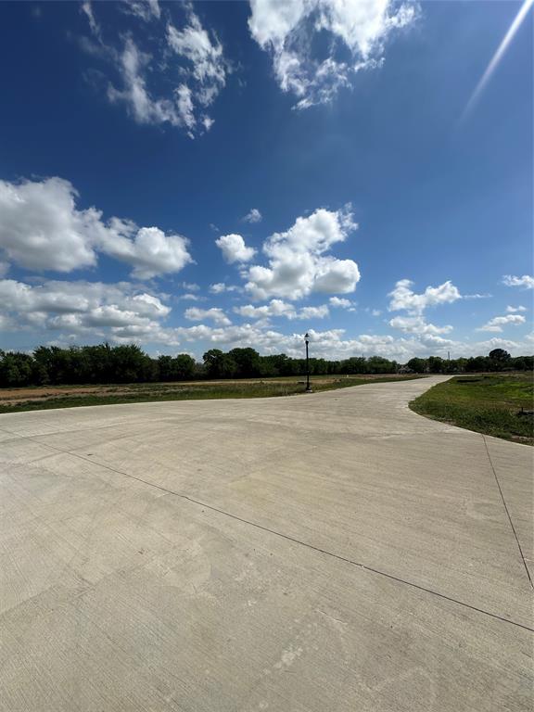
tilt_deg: +2.9
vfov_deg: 102.1
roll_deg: +0.4
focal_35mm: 14
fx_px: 288
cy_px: 356
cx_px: 267
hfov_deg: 85.7
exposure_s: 1/5291
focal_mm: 2.22
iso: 50
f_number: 2.2
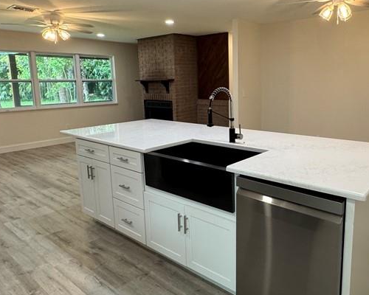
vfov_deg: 51.3
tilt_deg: -8.0
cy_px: 123
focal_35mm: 28
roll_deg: +1.0
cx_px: 237
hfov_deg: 61.1
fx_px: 306
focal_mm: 2.22
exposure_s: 1/120
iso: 200
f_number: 2.2
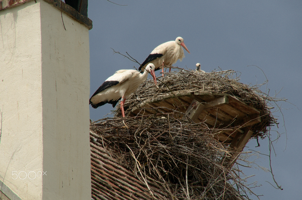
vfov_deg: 3.0
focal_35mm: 450
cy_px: 100
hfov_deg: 4.6
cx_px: 151
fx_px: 3771
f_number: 13
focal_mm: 300
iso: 200
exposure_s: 1/200
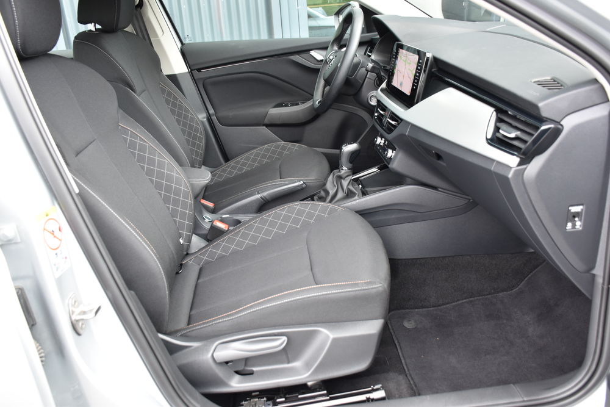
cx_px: 305
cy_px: 204
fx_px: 508
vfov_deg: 43.6
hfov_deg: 61.9
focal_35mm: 30
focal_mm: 20
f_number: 4
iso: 400
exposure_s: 1/60
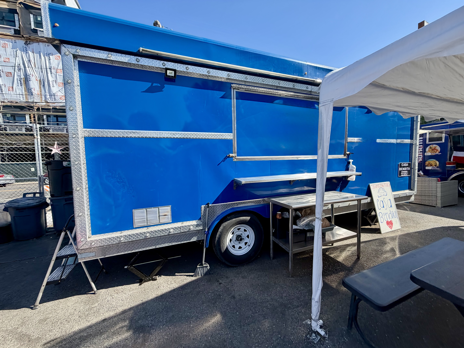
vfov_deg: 85.7
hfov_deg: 102.1
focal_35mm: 14
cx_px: 232
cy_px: 174
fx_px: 188
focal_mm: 2.22
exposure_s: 1/619
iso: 40
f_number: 2.2
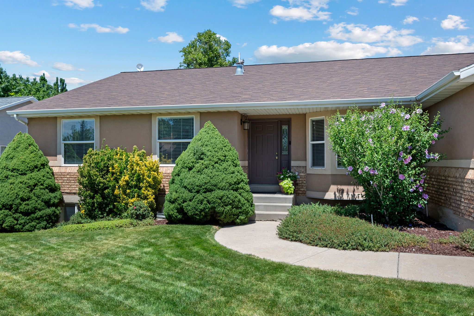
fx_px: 342
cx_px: 237
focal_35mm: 26
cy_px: 158
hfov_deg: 69.4
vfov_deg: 49.6
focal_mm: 26
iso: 800
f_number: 8
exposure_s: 1/640
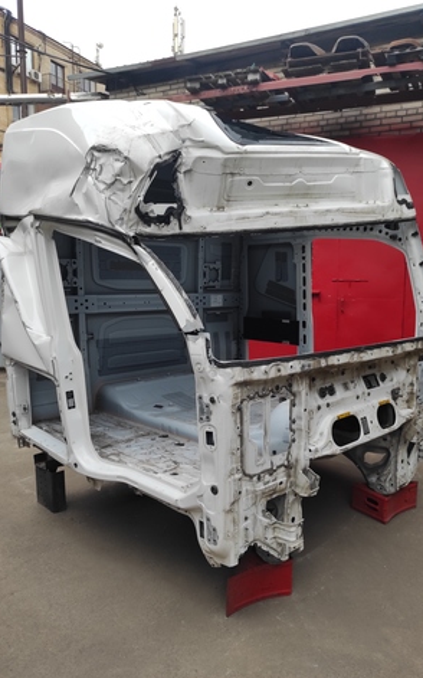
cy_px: 340
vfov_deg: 68.4
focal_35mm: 27
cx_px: 225
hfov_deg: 46.0
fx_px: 498
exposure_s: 1/101
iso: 100
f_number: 1.89
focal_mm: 5.43
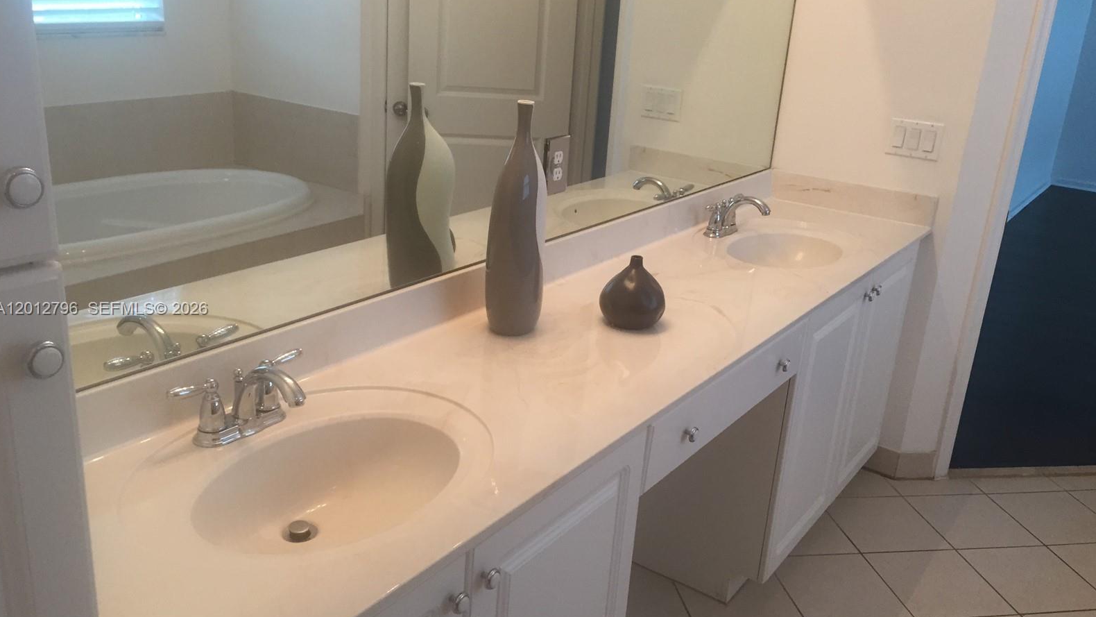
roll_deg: -3.3
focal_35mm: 32
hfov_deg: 61.0
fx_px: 930
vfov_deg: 36.7
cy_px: 310
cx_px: 547
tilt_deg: -20.0
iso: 125
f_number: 2.2
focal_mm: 4.15
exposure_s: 1/30
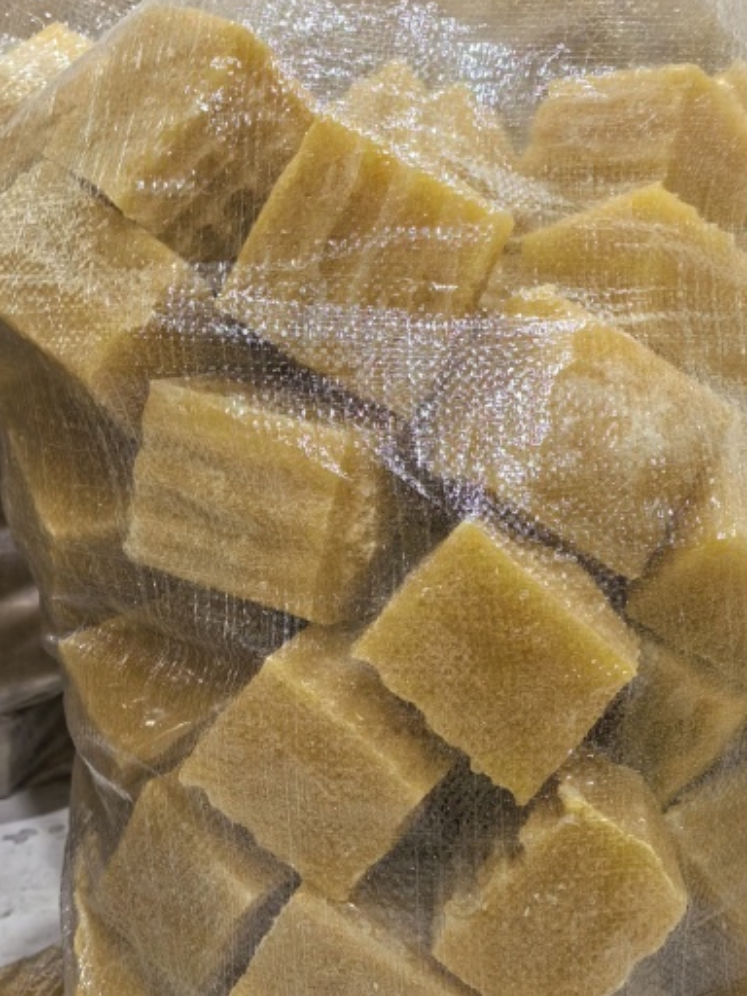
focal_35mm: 50
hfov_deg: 29.0
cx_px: 461
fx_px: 1439
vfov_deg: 38.0
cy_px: 604
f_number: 2
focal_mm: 6.98
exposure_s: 1/542
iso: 2500
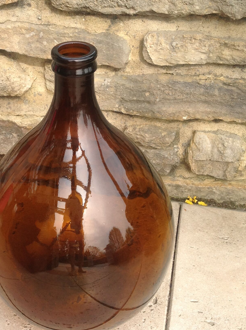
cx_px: 75
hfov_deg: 25.8
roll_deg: +2.1
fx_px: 532
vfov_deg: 34.4
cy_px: 178
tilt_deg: -38.7
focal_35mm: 56
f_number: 2.4
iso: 50
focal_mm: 4.28
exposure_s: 1/472
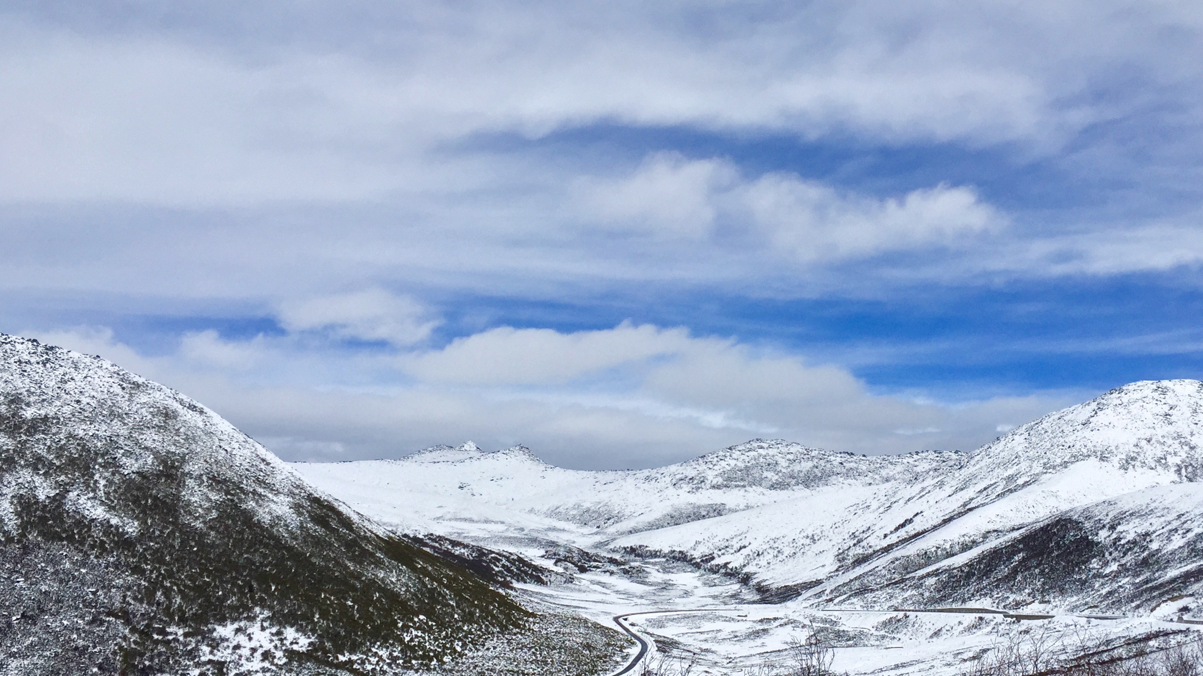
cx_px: 735
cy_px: 459
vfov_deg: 30.2
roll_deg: -2.2
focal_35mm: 39
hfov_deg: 51.2
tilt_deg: +2.6
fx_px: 1244
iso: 32
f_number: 2.2
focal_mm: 4.15
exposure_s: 1/6623
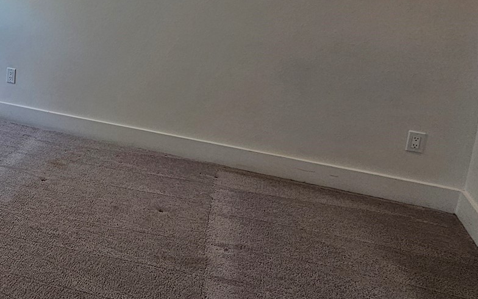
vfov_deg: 33.8
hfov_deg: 44.3
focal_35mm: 36
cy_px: 42
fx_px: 469
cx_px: -20
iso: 50
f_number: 2.2
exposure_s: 1/172
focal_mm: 2.2
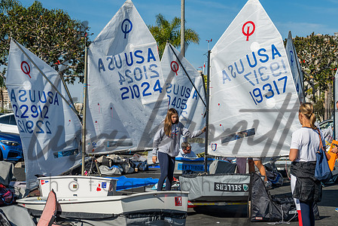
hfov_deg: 23.3
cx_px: 195
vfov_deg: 15.7
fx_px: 817
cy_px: 110
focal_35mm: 87
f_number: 5.6
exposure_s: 1/400
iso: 100
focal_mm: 53
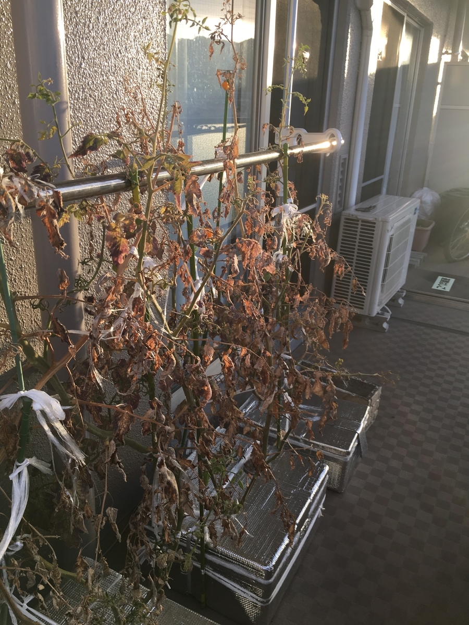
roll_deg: -3.0
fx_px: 524
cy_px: 312
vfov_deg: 61.7
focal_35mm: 29
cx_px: 234
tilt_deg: -22.1
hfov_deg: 48.2
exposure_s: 1/215
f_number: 2.2
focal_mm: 4.15
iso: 25
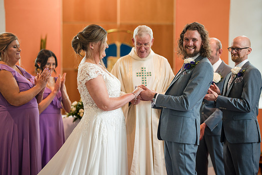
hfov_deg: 21.7
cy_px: 79
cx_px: 137
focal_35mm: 94
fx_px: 684
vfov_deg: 14.6
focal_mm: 85
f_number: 1.4
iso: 640
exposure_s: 1/500
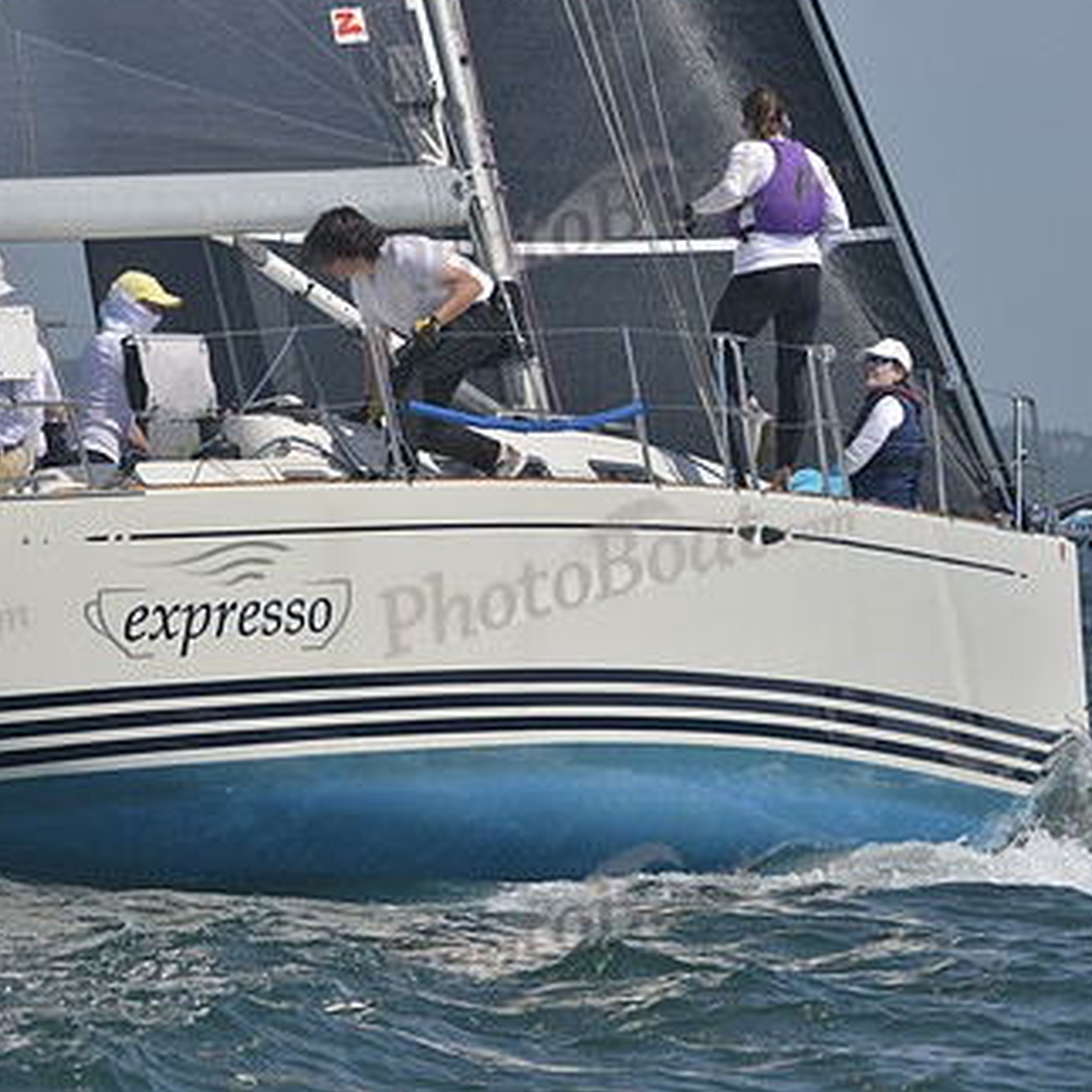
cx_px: 206
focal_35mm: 305
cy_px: 441
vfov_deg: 5.7
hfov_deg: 5.7
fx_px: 10886
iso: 280
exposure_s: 1/1000
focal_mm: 200
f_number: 10
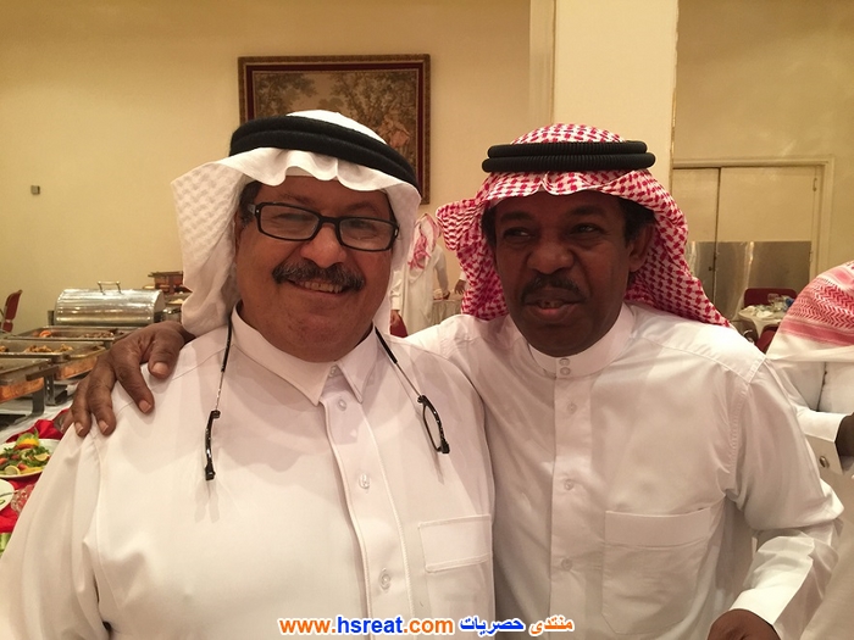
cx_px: 427
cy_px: 320
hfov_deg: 61.7
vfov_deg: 48.2
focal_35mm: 29
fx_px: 715
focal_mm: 4.15
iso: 100
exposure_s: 1/15
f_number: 2.2
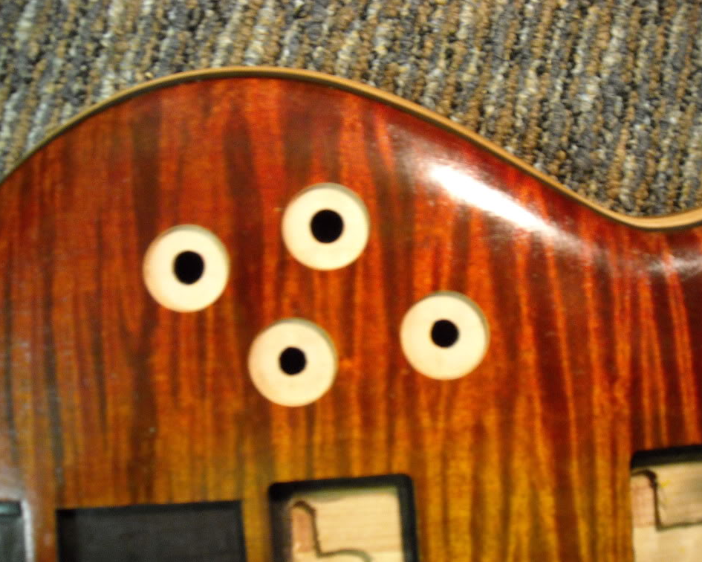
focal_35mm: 37
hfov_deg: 49.1
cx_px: 340
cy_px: 278
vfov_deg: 40.1
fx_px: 769
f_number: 2.8
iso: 400
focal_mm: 5.7
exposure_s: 1/22
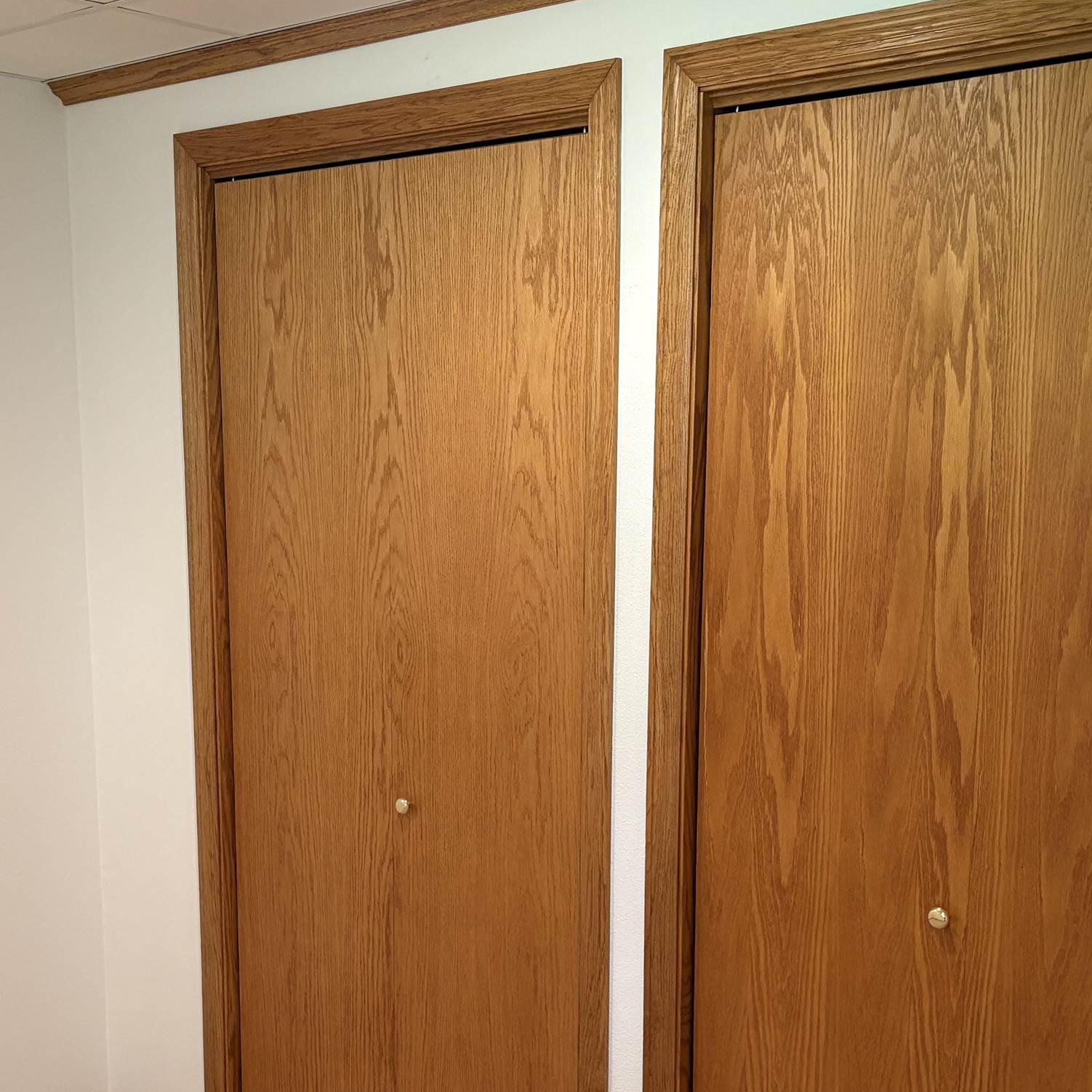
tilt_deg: -8.7
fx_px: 1677
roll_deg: +0.5
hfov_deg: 36.0
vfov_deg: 35.7
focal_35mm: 47
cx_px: 454
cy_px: 731
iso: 200
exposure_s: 1/60
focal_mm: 5.96
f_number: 1.6
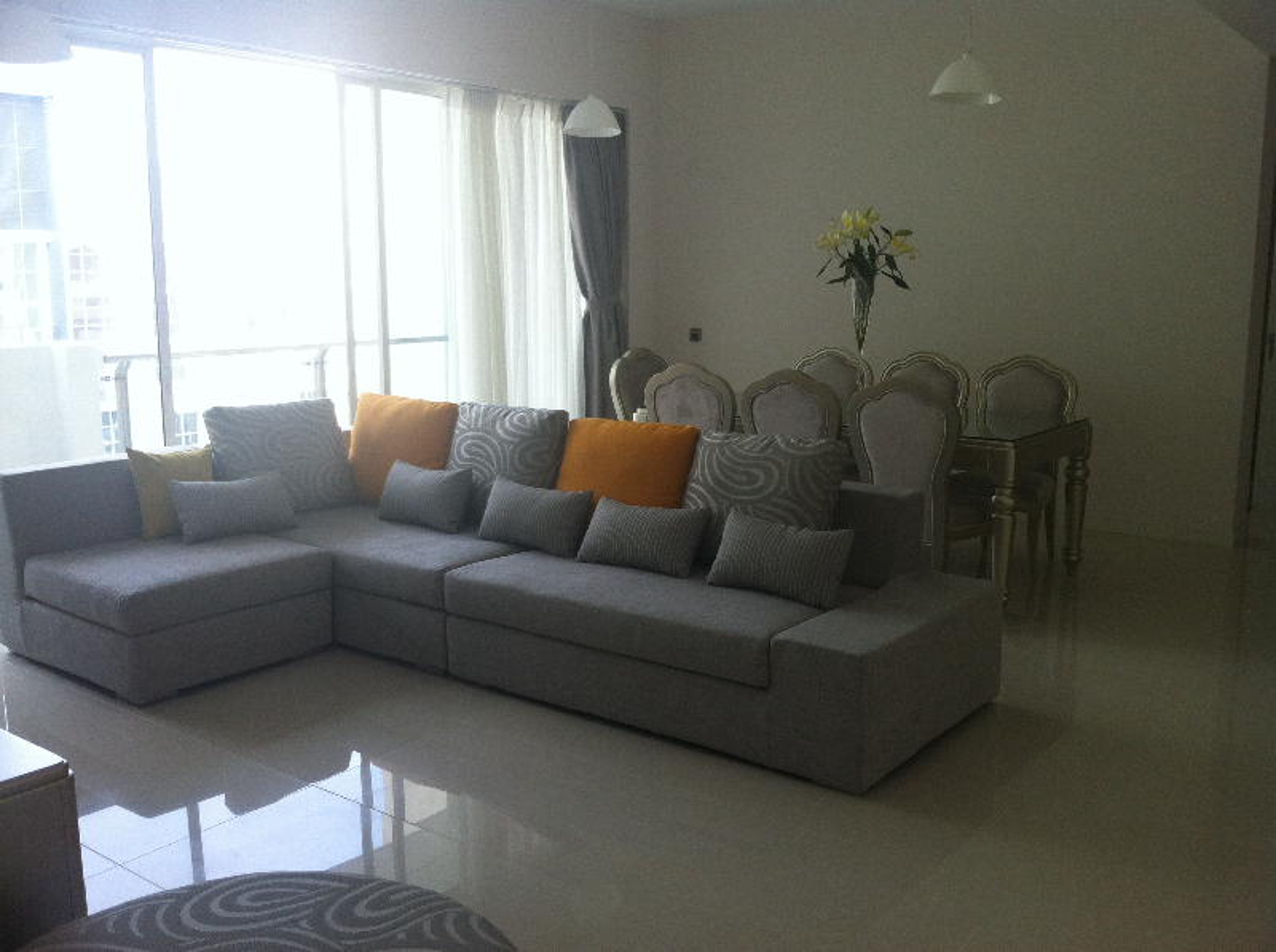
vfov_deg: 40.6
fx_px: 1288
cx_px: 638
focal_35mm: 35
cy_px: 476
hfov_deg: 52.7
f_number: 2.8
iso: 80
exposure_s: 1/120
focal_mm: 3.85
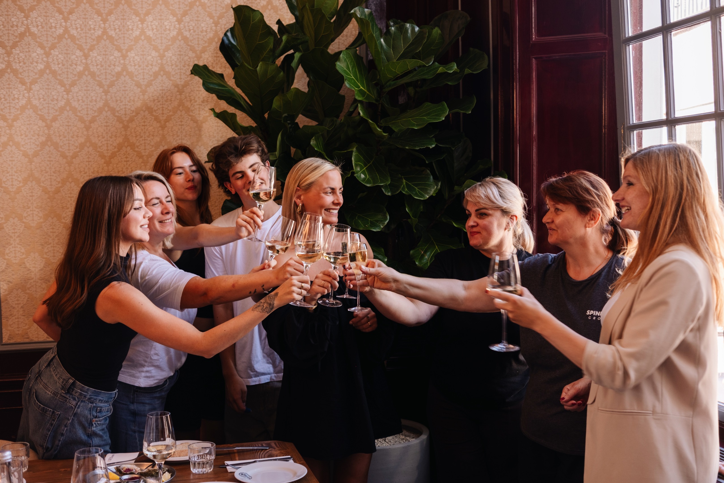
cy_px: 242
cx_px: 362
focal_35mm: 41
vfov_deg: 32.6
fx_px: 825
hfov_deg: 47.4
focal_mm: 27
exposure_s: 1/60
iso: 250
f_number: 3.2
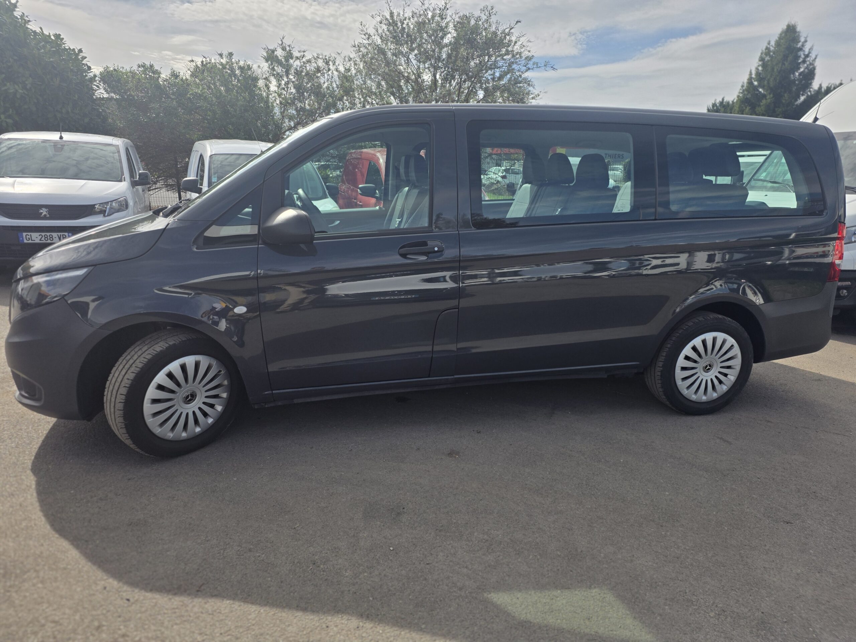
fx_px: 569
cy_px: 321
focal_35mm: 23
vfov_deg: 58.9
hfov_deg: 73.9
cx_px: 428
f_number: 1.7
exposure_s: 1/6809
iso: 80
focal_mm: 6.25
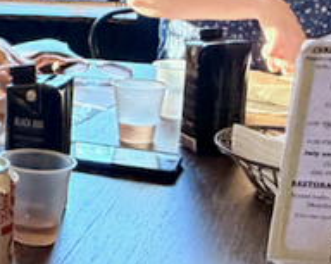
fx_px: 714
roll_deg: -0.4
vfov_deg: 20.8
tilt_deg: -11.9
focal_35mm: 73
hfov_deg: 20.1
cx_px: -238
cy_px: 86
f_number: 2.2
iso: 400
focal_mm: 2.22
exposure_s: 1/60
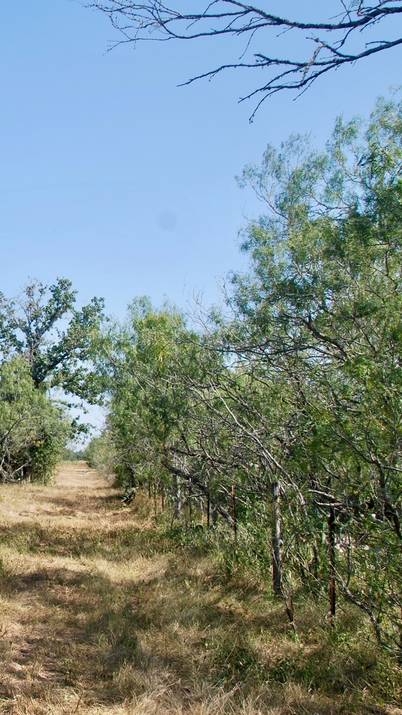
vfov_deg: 39.9
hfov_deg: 21.4
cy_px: 358
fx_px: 986
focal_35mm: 52
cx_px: -82
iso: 100
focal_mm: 22
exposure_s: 1/200
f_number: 7.1
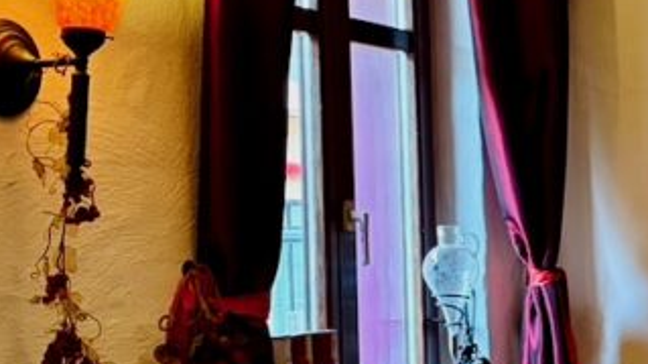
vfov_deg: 13.3
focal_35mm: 91
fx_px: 1563
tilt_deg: +5.0
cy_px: 167
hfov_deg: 23.1
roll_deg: +3.2
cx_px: 504
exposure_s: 1/50
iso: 320
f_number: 1.6
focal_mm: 5.96
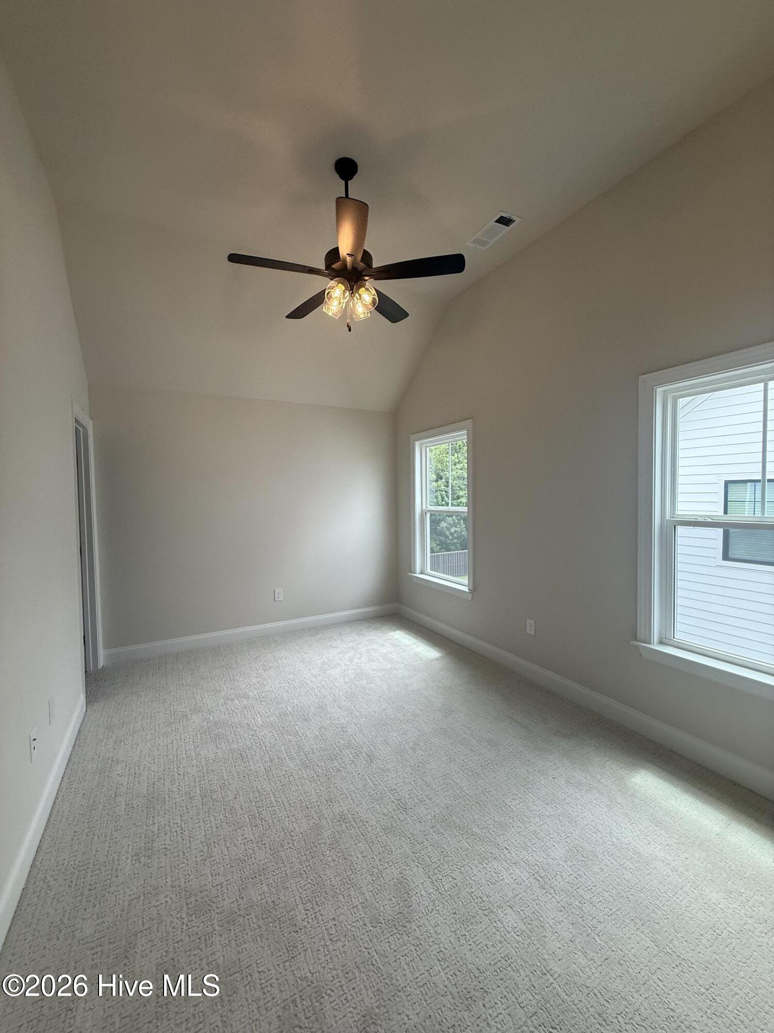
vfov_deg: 102.1
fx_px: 417
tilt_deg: -3.0
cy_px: 516
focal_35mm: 14
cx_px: 387
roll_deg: +0.2
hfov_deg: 85.7
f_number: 2.2
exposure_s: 1/224
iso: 64
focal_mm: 2.22
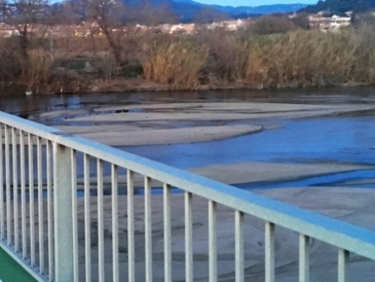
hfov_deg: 30.0
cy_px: 92
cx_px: 24
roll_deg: +0.7
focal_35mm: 61
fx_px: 661
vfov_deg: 23.9
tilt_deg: -4.3
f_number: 2.2
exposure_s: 1/17
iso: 320
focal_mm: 4.15
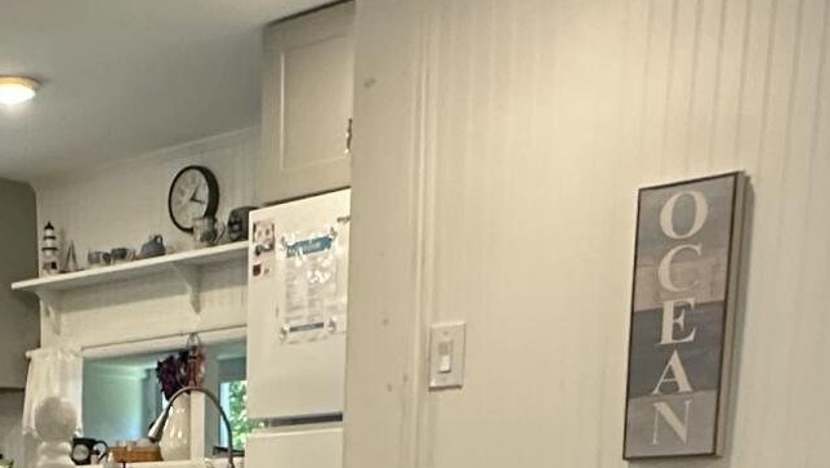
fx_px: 1563
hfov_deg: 29.1
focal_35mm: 71
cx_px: 162
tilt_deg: -15.6
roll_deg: +0.9
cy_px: 1009
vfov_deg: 13.7
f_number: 2.2
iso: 320
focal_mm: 2.22
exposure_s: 1/120
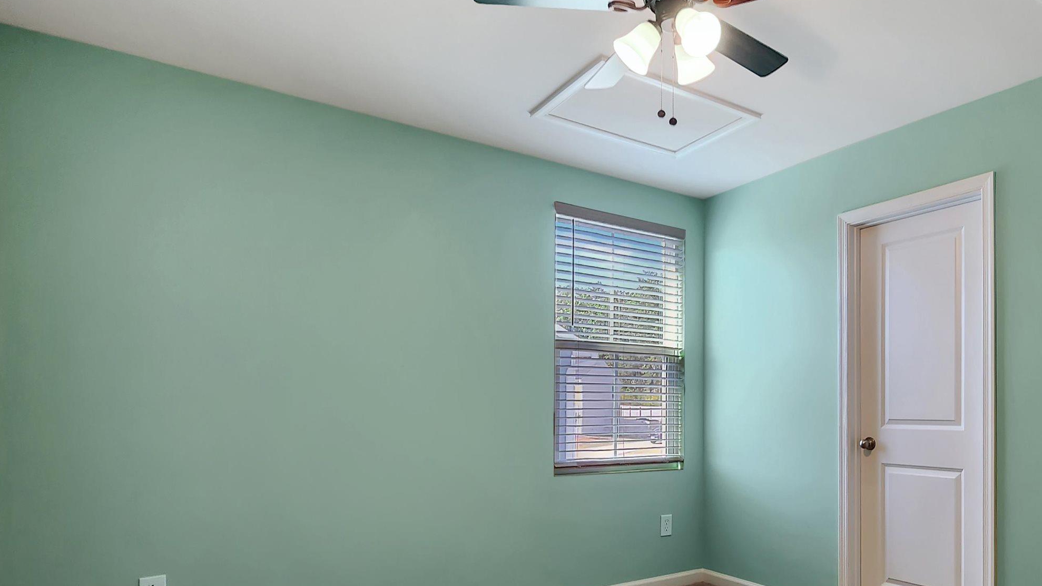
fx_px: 608
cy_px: 440
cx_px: 720
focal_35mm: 22
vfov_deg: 49.4
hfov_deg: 77.7
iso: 80
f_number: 2.2
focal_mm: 2.2
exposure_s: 1/60
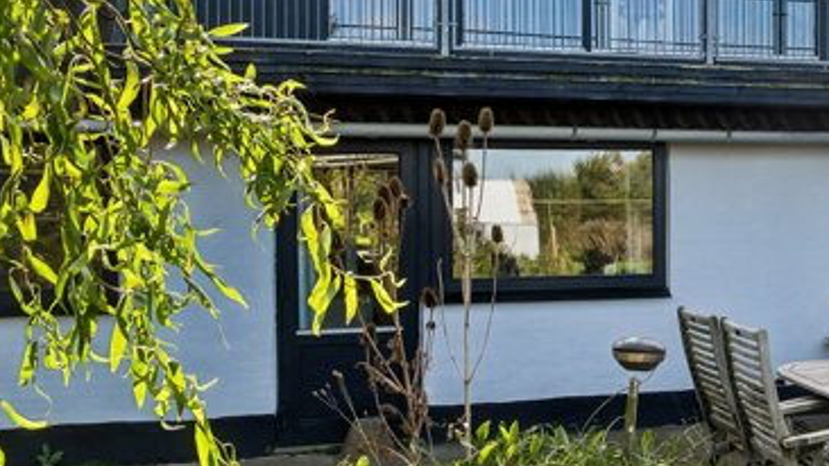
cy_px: 166
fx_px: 1209
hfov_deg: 35.0
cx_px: 788
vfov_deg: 21.8
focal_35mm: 55
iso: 200
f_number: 8
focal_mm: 16
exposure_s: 1/250
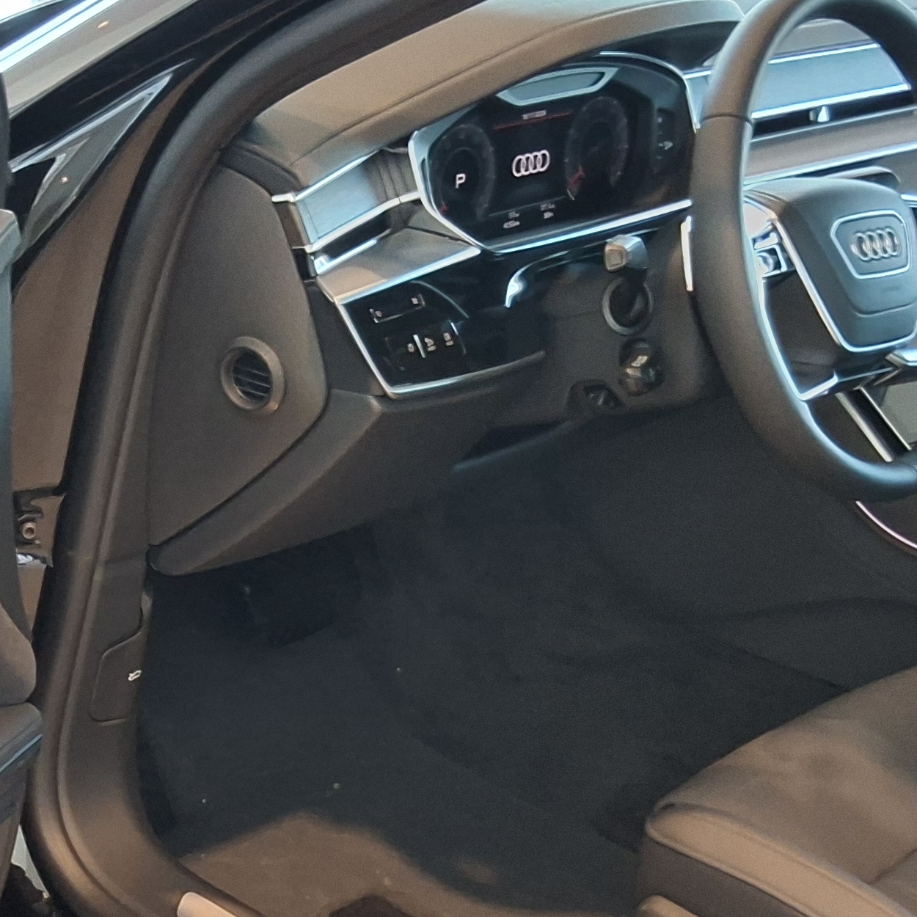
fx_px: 2188
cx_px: 194
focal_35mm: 73
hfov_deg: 23.4
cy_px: 613
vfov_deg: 23.6
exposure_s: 1/30
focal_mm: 3.08
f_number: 2
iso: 320
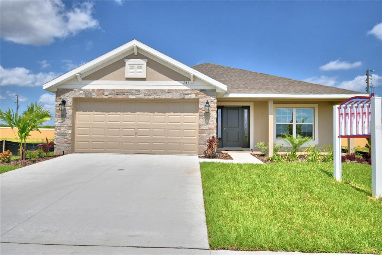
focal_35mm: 24
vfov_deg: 53.1
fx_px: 255
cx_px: 191
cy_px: 128
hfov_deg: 73.8
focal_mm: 16
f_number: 5.3
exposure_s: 1/2000
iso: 100
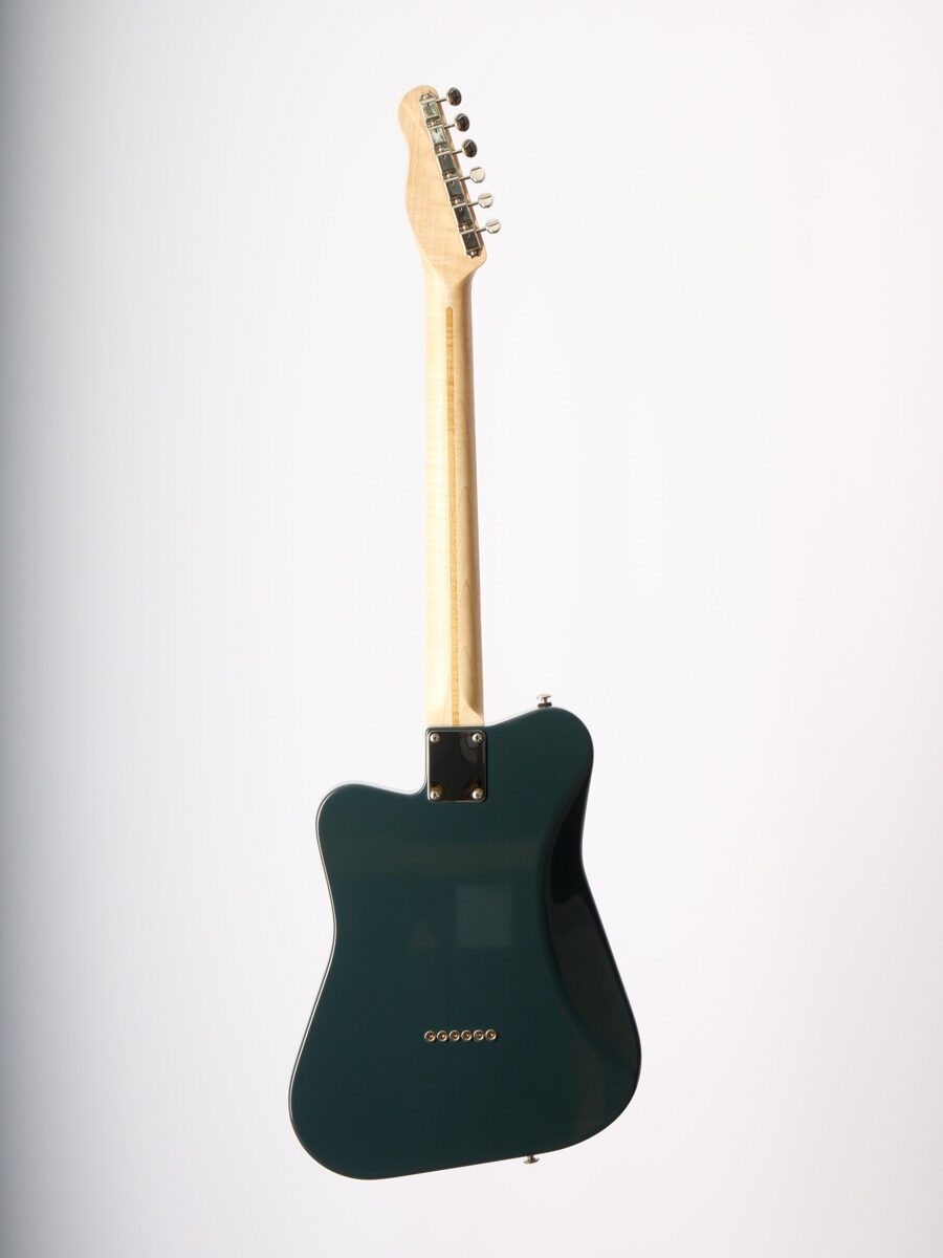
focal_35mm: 92
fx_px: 3342
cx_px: 472
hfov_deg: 16.1
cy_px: 629
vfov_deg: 21.3
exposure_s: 1/250
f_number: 7.1
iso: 200
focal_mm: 46
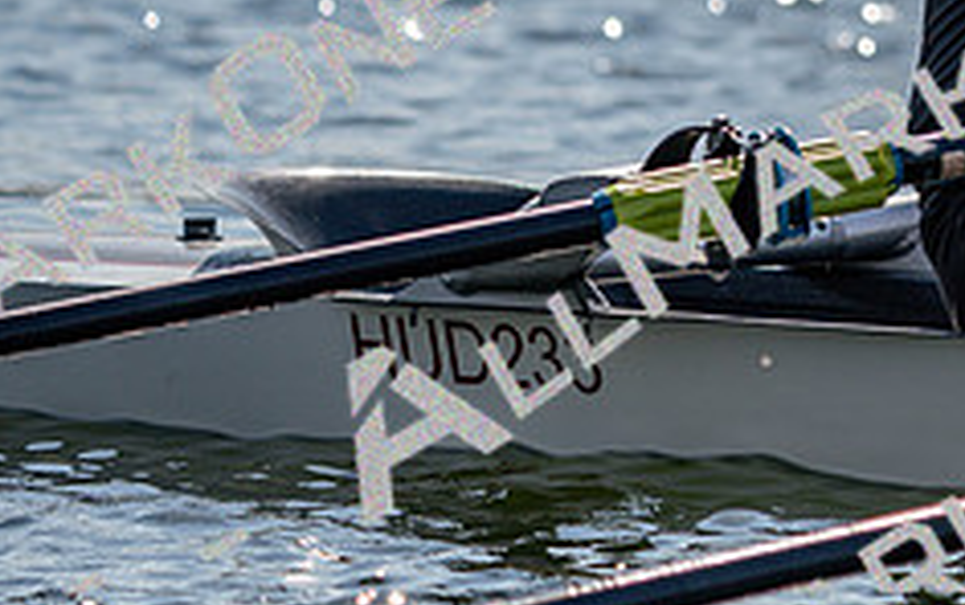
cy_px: -108
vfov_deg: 2.6
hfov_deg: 4.2
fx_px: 13189
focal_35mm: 501
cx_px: 1178
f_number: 5.6
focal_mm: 200
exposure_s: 1/1600
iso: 100
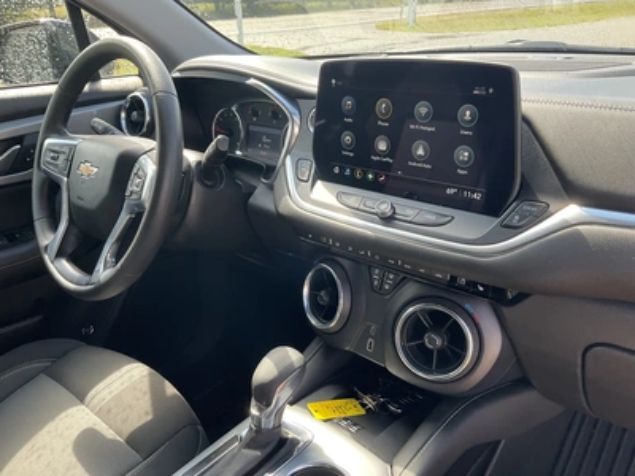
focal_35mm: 29
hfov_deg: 61.7
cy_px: 238
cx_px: 318
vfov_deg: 48.2
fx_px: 532
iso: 32
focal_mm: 3
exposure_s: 1/122
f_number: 1.8
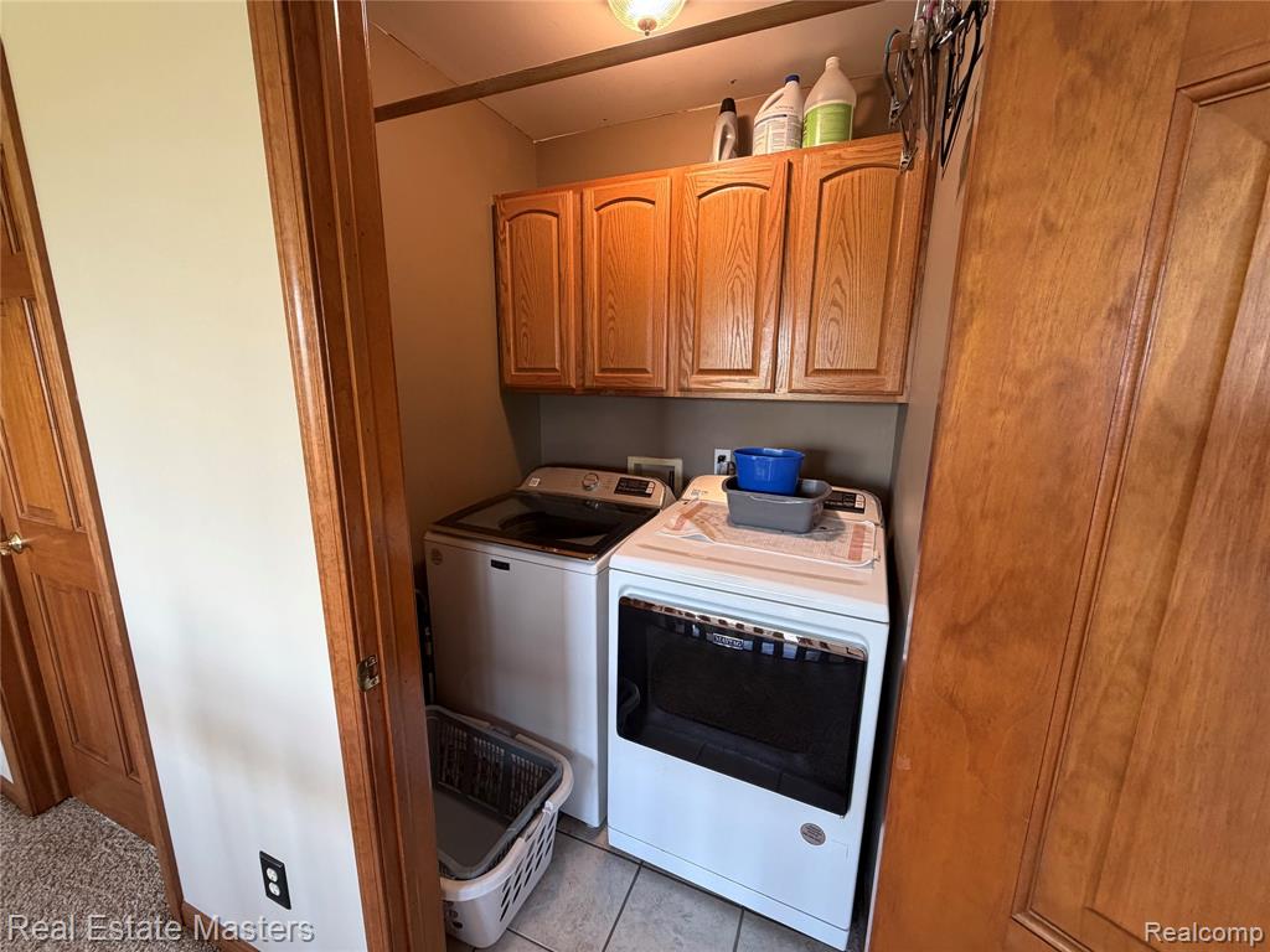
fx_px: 514
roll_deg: +0.3
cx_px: 635
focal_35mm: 14
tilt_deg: -11.8
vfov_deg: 85.7
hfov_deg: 102.1
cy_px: 476
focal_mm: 2.22
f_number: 2.2
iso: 250
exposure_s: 1/60
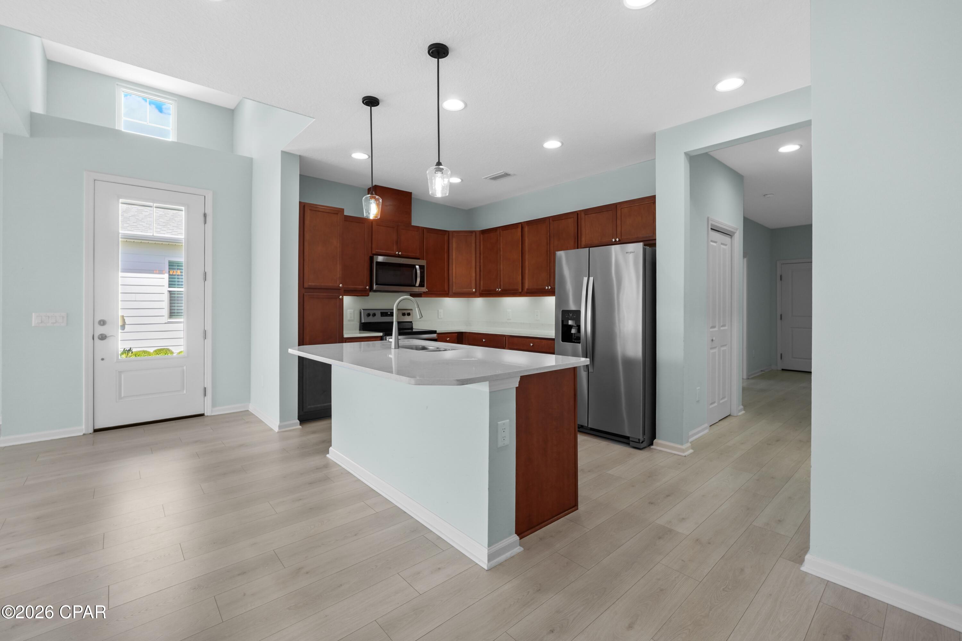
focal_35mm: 15
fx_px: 401
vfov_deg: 77.3
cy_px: 320
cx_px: 481
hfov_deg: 100.4
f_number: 6.3
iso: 100
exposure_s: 1/5
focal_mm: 10
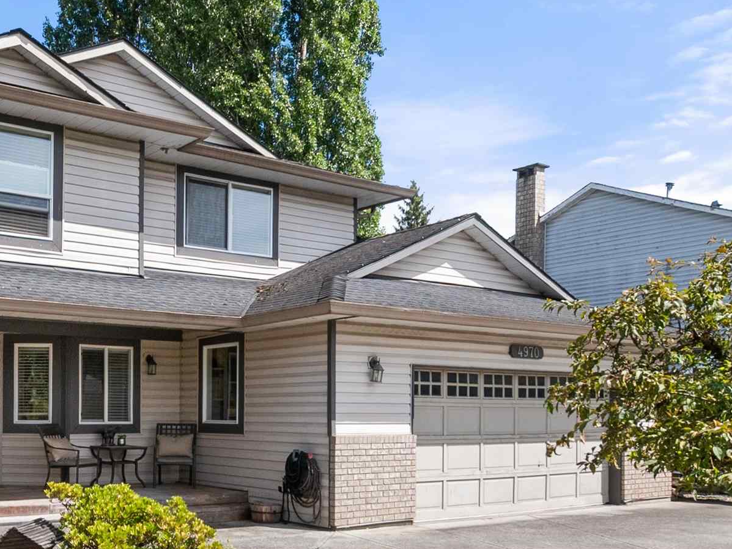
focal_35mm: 37
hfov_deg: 46.9
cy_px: 419
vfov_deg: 37.6
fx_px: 782
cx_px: 127
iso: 250
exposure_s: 1/640
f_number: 9
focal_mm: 10
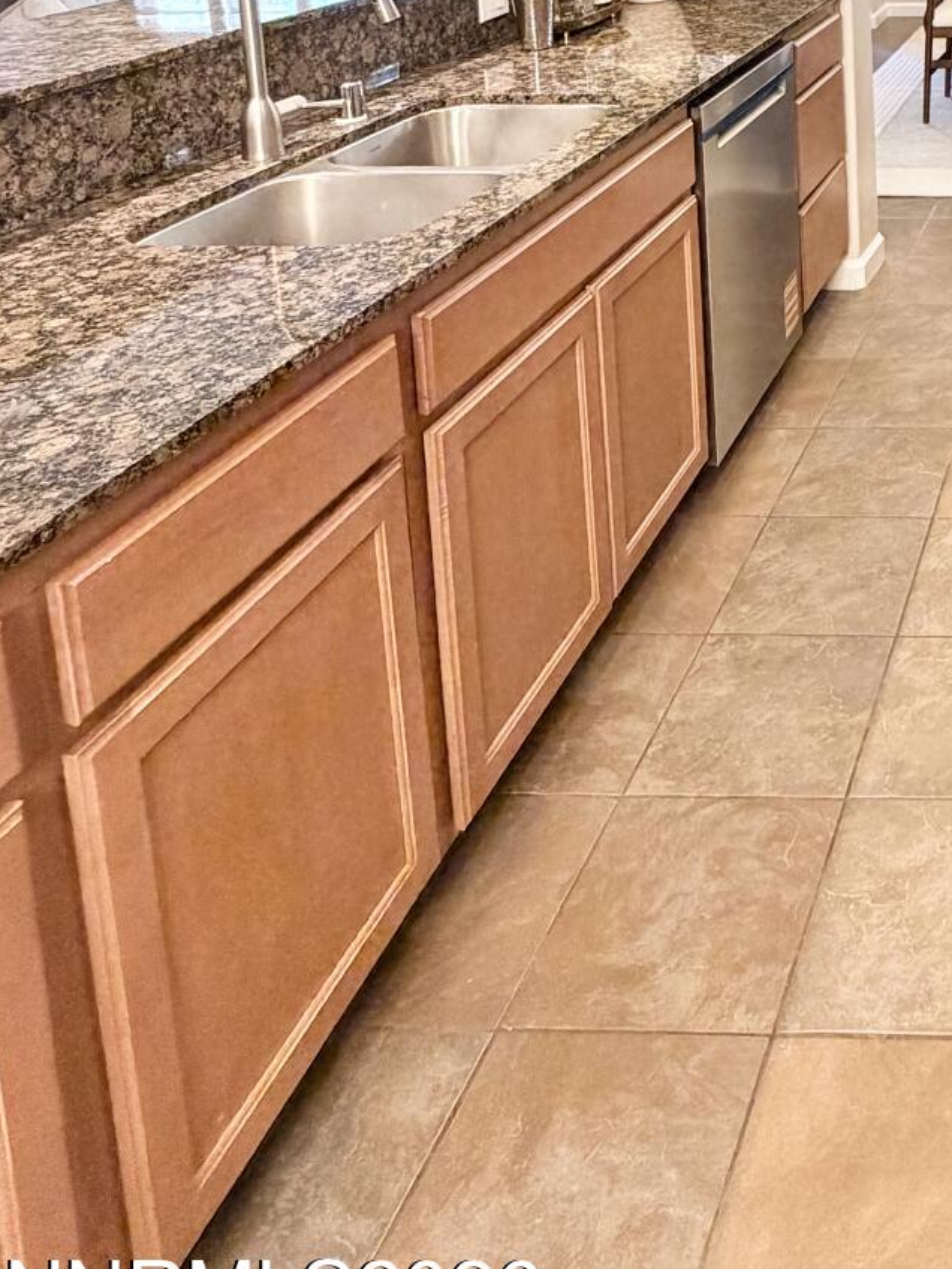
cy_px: -67
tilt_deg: -7.0
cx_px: 1118
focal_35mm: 33
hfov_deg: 34.9
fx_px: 1210
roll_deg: +1.4
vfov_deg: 44.7
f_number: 2.2
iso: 200
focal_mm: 2.22
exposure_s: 1/60
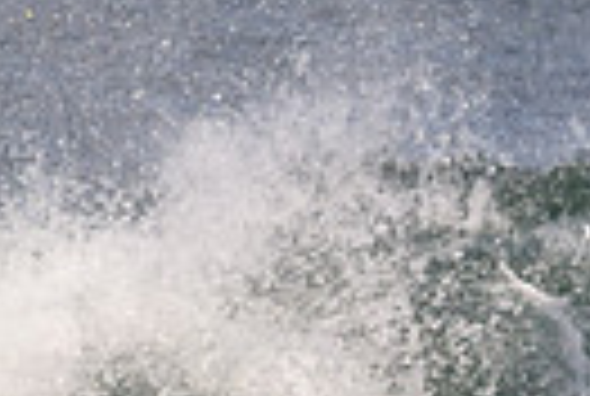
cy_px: 493
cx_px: 1216
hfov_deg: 0.6
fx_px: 58017
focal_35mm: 3532
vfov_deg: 0.4
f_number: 11
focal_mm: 800
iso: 1400
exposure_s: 1/2000
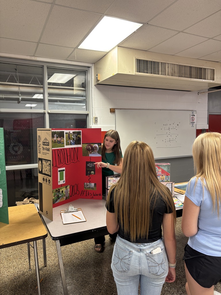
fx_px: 221
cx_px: 110
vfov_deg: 67.3
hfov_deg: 53.1
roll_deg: +0.5
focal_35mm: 26
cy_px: 148
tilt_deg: -5.6
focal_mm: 5.96
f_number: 1.6
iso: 160
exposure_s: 1/60
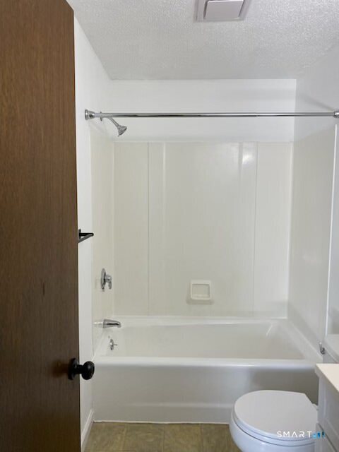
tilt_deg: -4.6
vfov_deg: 67.3
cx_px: 170
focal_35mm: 26
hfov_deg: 53.1
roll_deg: -0.4
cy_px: 226
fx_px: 339
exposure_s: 1/120
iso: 125
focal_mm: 4.25
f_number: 1.8
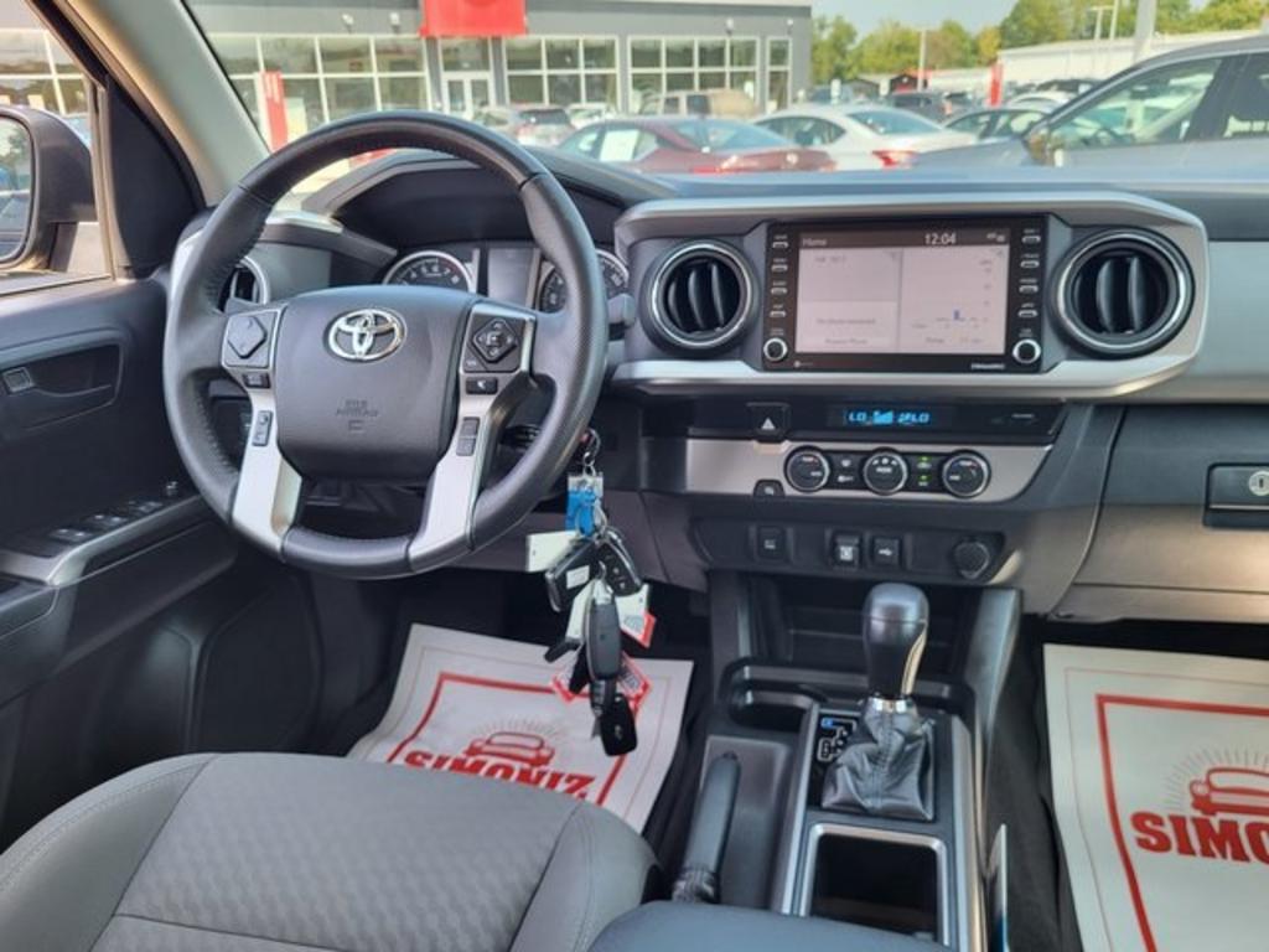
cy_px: 476
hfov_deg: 67.3
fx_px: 953
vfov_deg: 53.1
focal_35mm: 26
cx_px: 634
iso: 40
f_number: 1.8
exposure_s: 1/120
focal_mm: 5.4
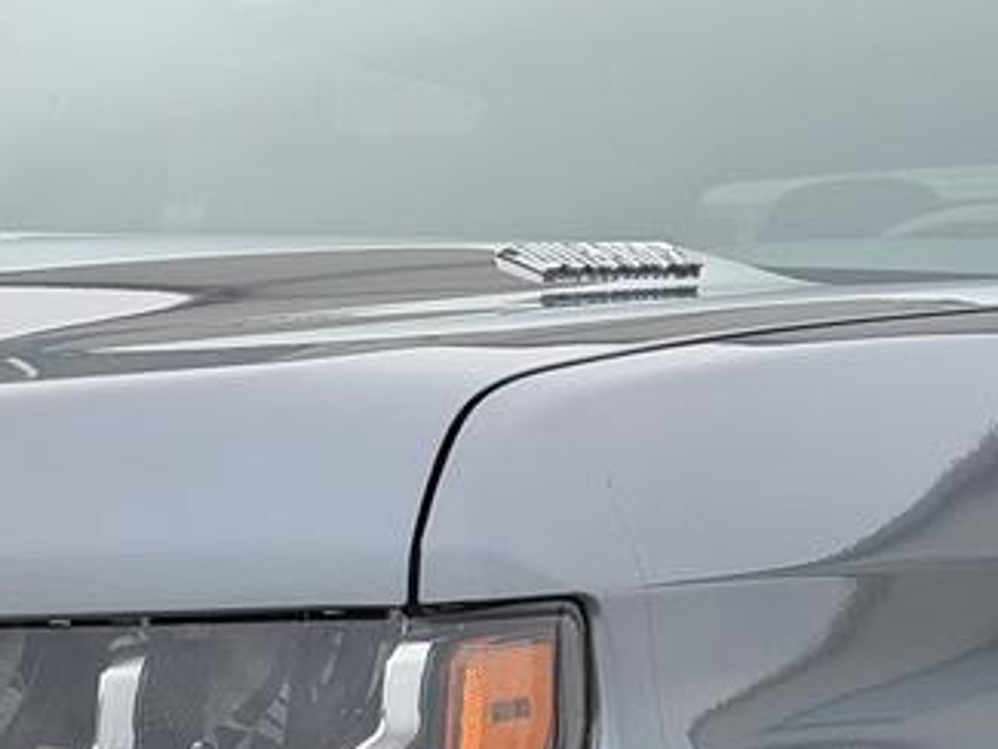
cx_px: -765
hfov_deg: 9.9
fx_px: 5451
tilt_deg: -5.6
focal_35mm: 189
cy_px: 1176
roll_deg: +0.0
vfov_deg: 7.7
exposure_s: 1/1754
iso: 80
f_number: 1.78
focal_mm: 6.76
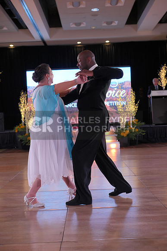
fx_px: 348
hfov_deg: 27.0
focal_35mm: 50
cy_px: 126
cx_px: 84
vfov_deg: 39.6
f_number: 4
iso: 1250
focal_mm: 50
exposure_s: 1/400
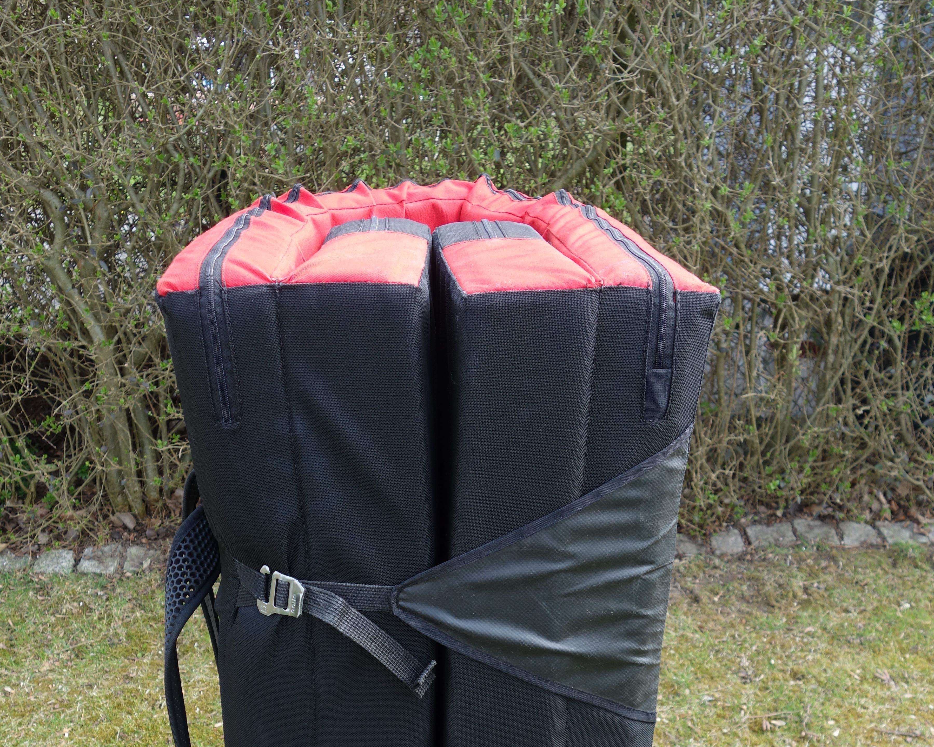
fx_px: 1106
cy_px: 625
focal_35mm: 40
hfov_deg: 45.8
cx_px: 474
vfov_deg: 35.8
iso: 125
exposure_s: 1/100
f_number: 3.5
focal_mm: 10.4
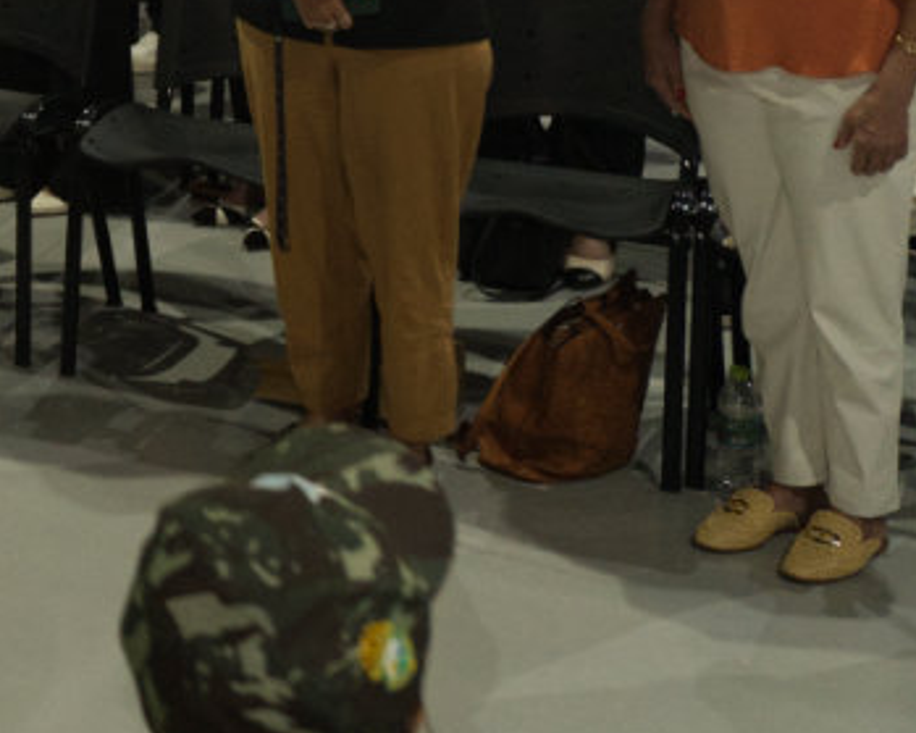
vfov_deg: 13.0
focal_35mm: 113
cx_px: -654
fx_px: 3063
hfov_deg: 15.1
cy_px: -306
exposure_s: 1/100
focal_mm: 35
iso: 4000
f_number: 4
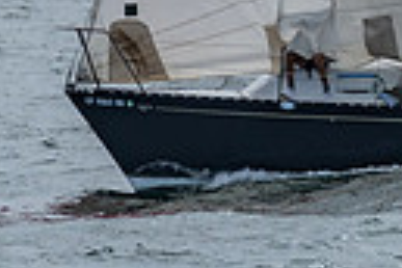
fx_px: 14538
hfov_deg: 1.6
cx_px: 221
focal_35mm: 1302
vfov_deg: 1.1
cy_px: -56
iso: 200
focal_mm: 200
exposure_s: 1/2500
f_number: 6.3
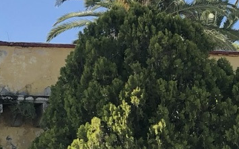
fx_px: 1114
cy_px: 85
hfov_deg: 11.9
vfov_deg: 7.7
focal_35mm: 171
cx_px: -83
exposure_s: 1/470
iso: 20
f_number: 1.8
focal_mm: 3.99
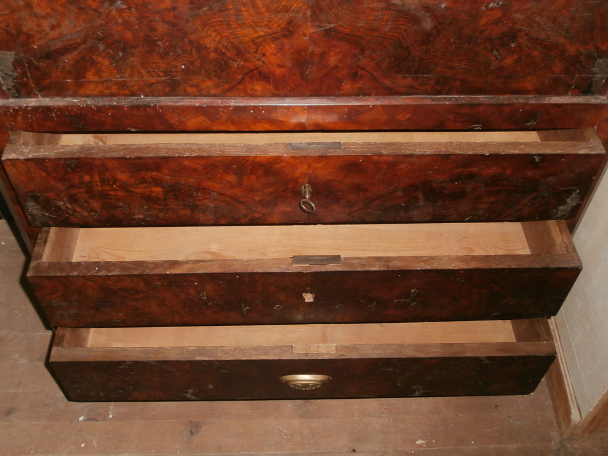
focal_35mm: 38
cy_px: 228
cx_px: 304
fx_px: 667
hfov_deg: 49.0
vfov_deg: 37.7
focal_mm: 6.67
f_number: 3.9
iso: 250
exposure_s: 1/30
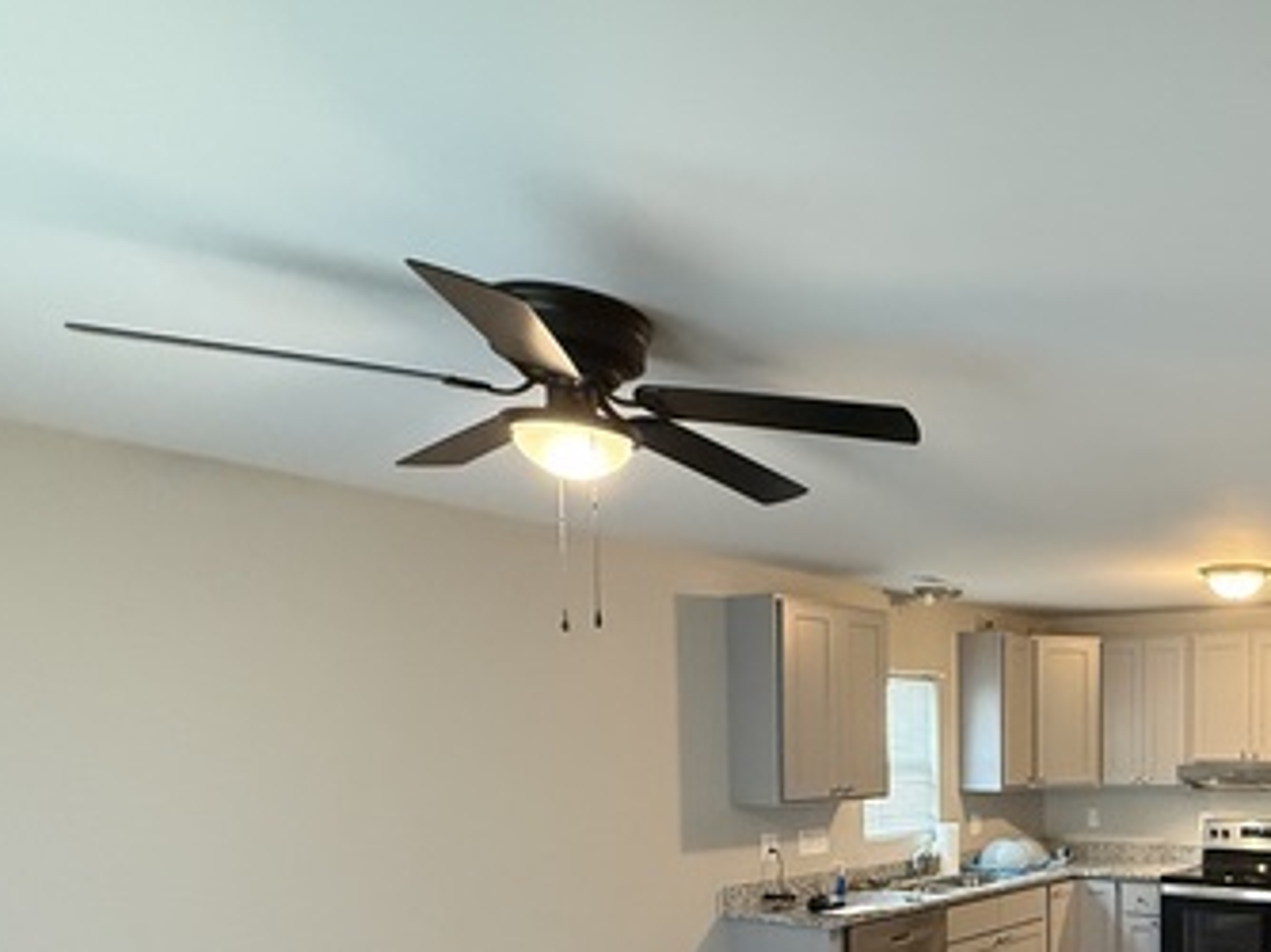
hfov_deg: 53.8
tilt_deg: -1.1
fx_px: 1027
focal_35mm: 28
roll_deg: -0.4
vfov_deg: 46.5
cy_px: 792
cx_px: 1185
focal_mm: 2.22
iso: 500
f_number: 2.2
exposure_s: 1/60
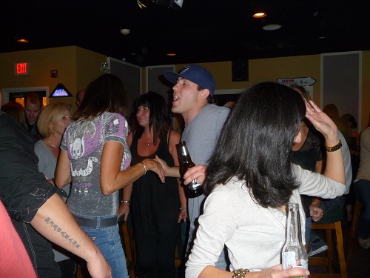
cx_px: 185
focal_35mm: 30
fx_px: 321
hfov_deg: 60.0
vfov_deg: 46.8
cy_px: 139
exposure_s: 1/8
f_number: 3.4
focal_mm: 5
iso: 250
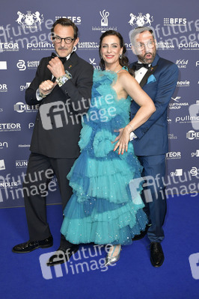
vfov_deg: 63.7
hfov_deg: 44.9
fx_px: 241
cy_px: 150
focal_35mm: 29
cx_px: 100
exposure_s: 1/250
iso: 2000
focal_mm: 29
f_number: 6.3
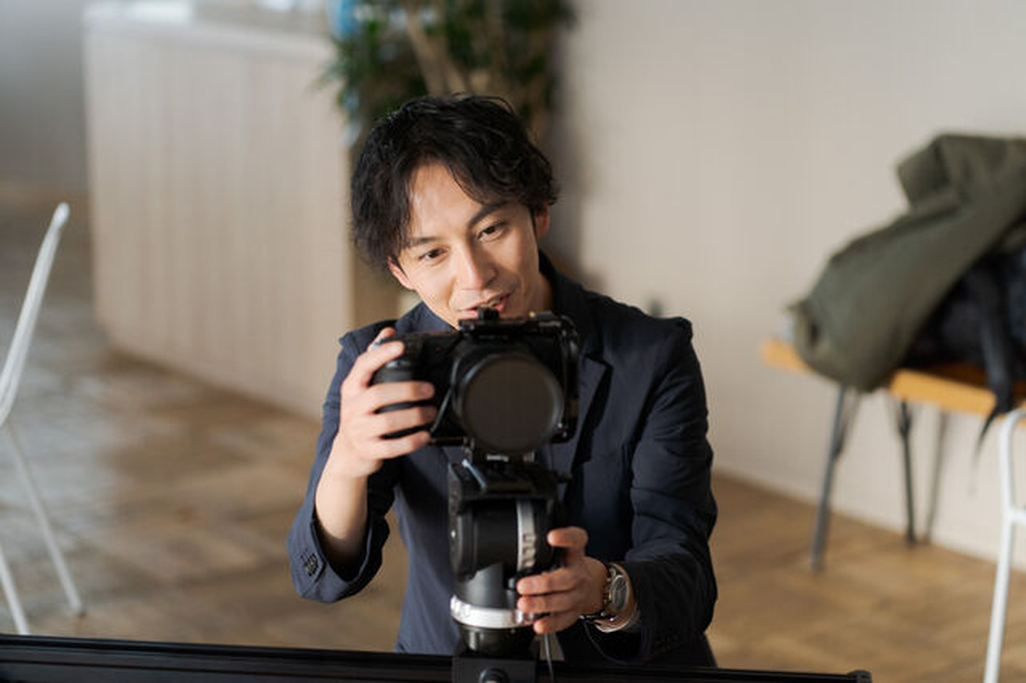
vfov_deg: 16.1
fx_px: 2421
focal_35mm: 85
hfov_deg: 23.9
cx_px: 513
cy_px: 342
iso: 500
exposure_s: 1/100
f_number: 2.5
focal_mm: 85
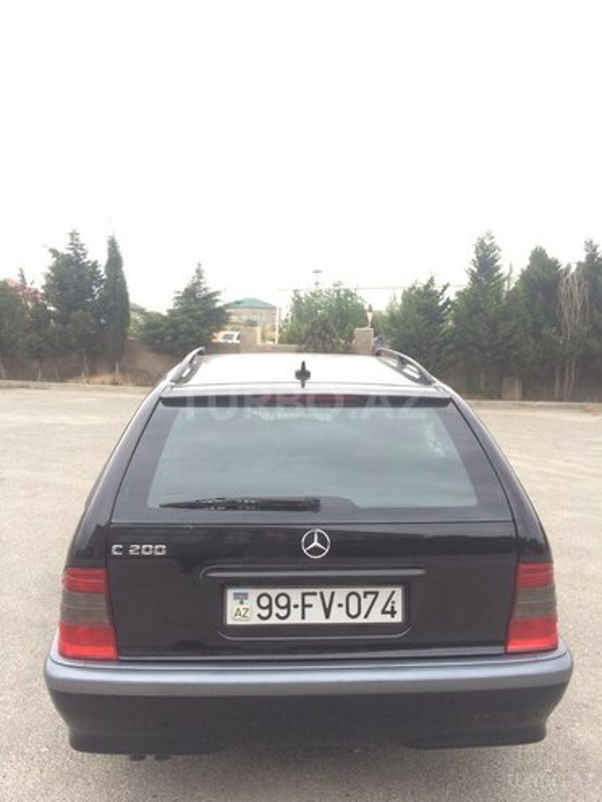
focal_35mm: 29
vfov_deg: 61.7
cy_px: 401
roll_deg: +0.3
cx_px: 301
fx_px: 672
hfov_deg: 48.2
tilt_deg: -6.7
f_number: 2.2
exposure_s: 1/100
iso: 50
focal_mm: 4.15
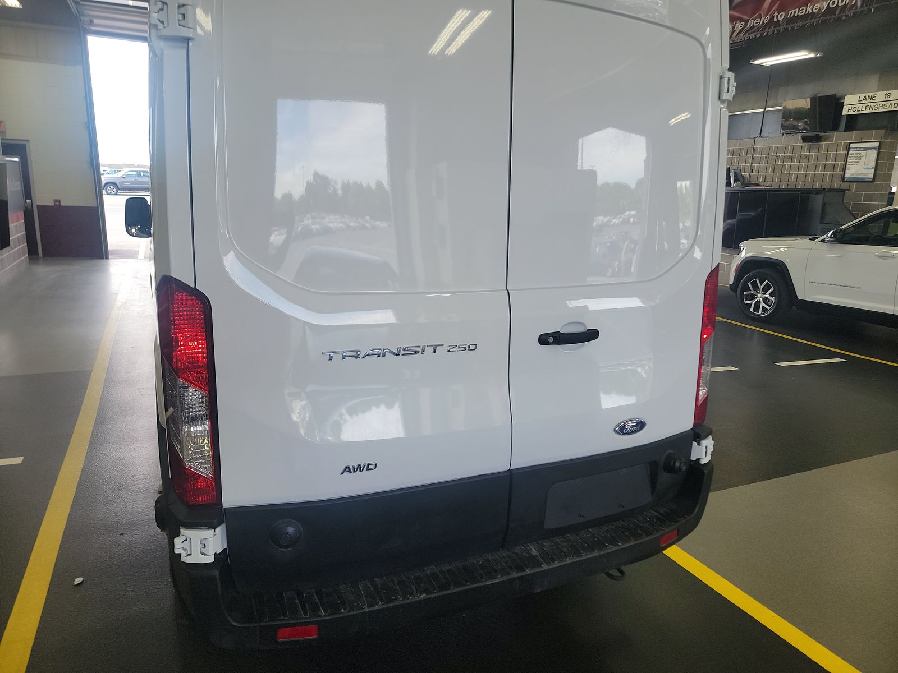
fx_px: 623
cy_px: 336
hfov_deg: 71.6
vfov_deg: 56.8
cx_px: 449
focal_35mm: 24
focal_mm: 6.7
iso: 74
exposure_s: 1/119
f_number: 1.8
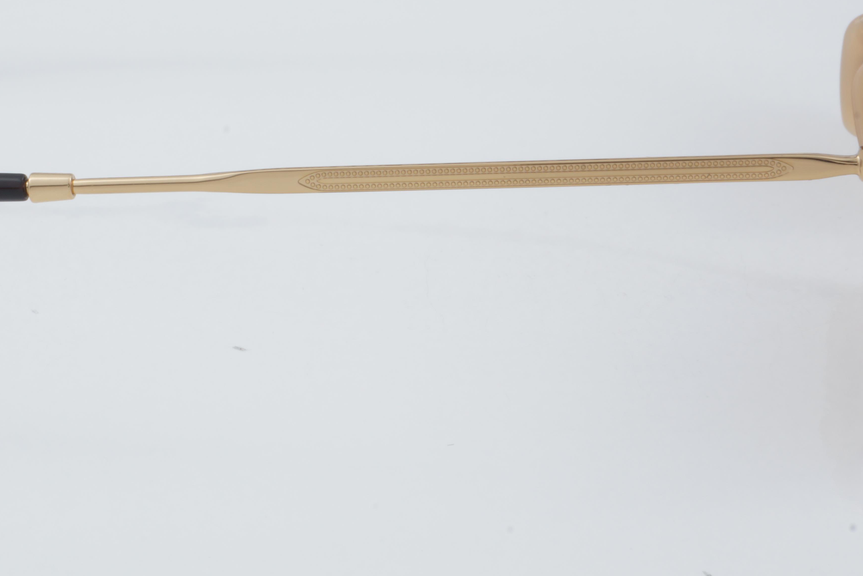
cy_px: 90
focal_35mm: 131
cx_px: 274
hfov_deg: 15.6
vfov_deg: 10.4
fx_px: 3140
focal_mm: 50
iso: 100
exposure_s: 1/3
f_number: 32
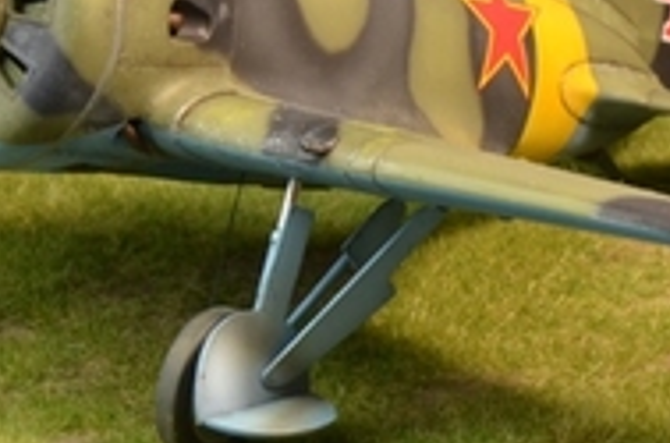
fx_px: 6850
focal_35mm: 369
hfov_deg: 5.6
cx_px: 220
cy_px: 234
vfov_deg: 3.7
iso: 200
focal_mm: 58
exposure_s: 1/4
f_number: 16
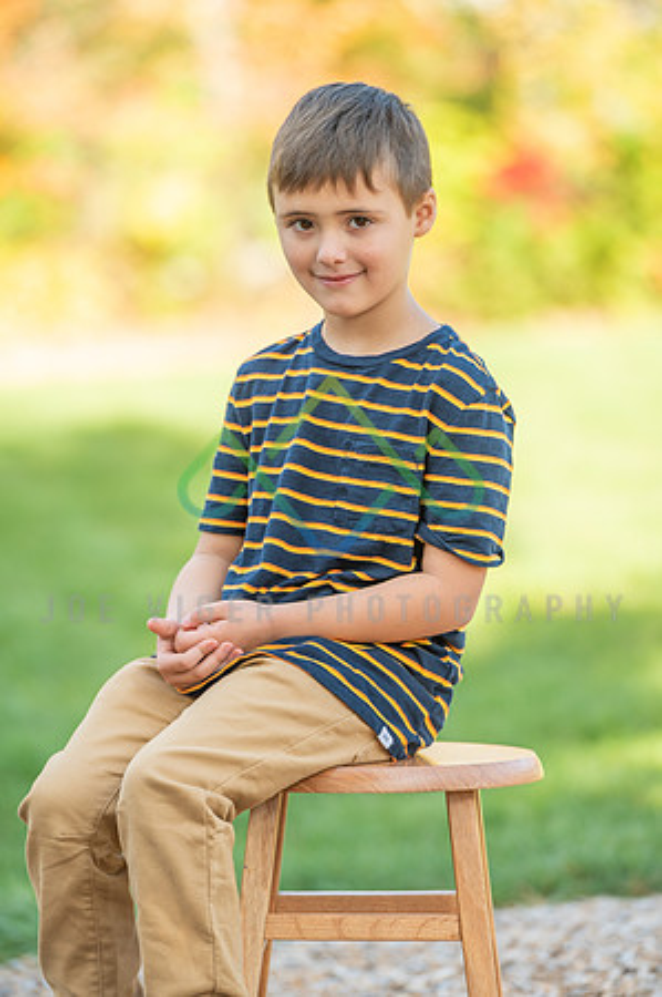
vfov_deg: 10.3
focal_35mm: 200
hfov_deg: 6.9
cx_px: 331
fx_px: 5529
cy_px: 498
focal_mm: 200
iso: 100
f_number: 4.5
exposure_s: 1/200
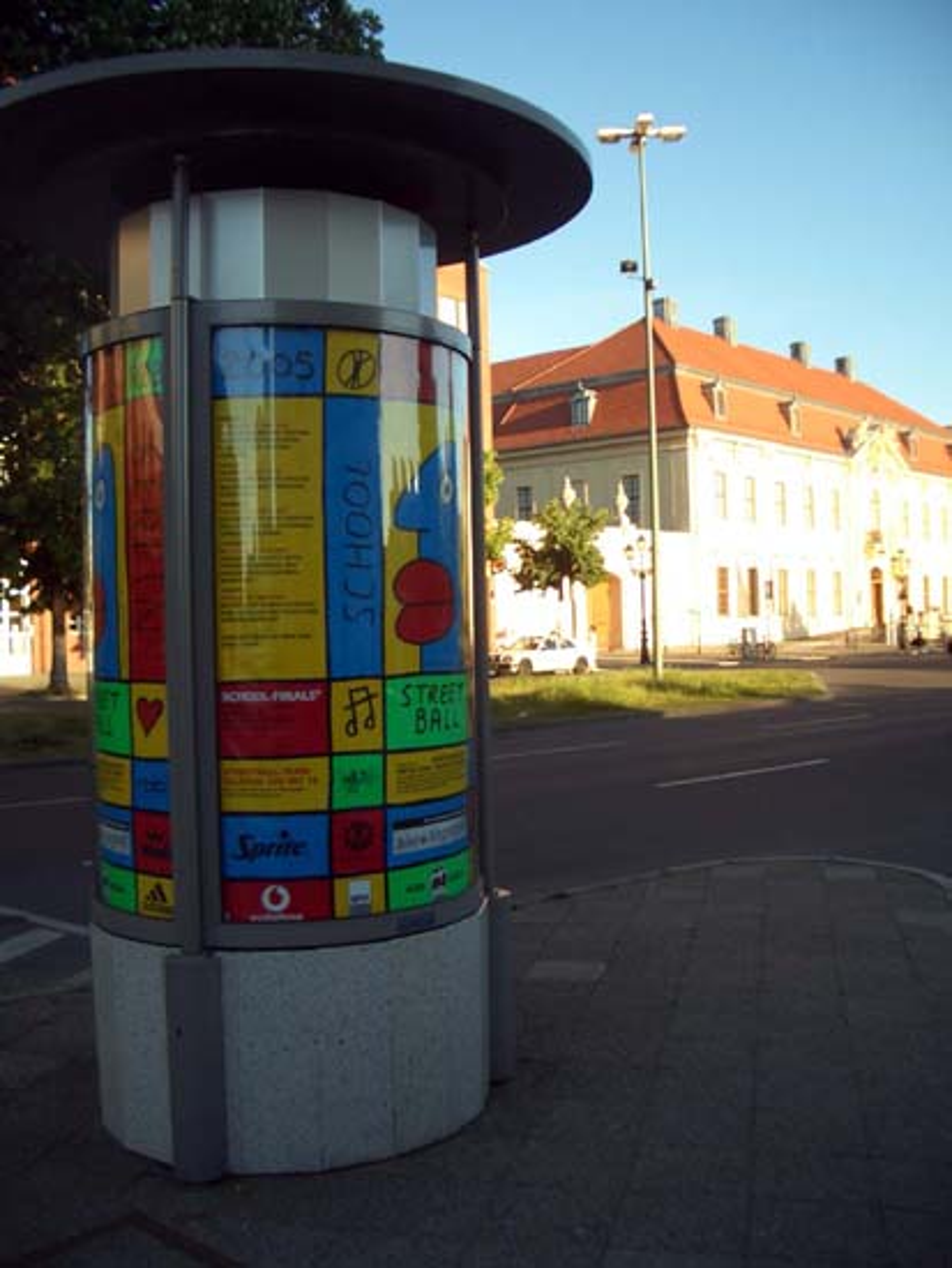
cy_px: 634
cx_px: 476
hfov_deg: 40.7
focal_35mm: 35
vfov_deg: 52.6
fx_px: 1282
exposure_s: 1/400
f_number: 2.6
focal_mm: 5.8
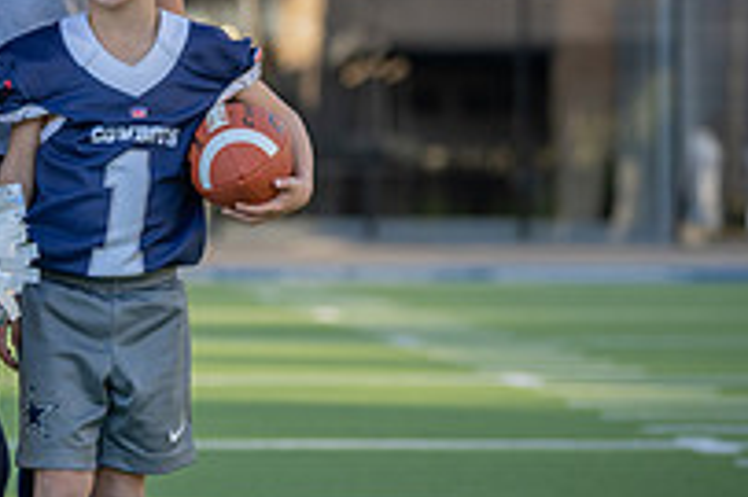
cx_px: -125
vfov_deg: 5.3
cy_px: 101
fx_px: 5398
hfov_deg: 7.9
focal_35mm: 260
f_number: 2.8
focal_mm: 91
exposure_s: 1/400
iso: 100
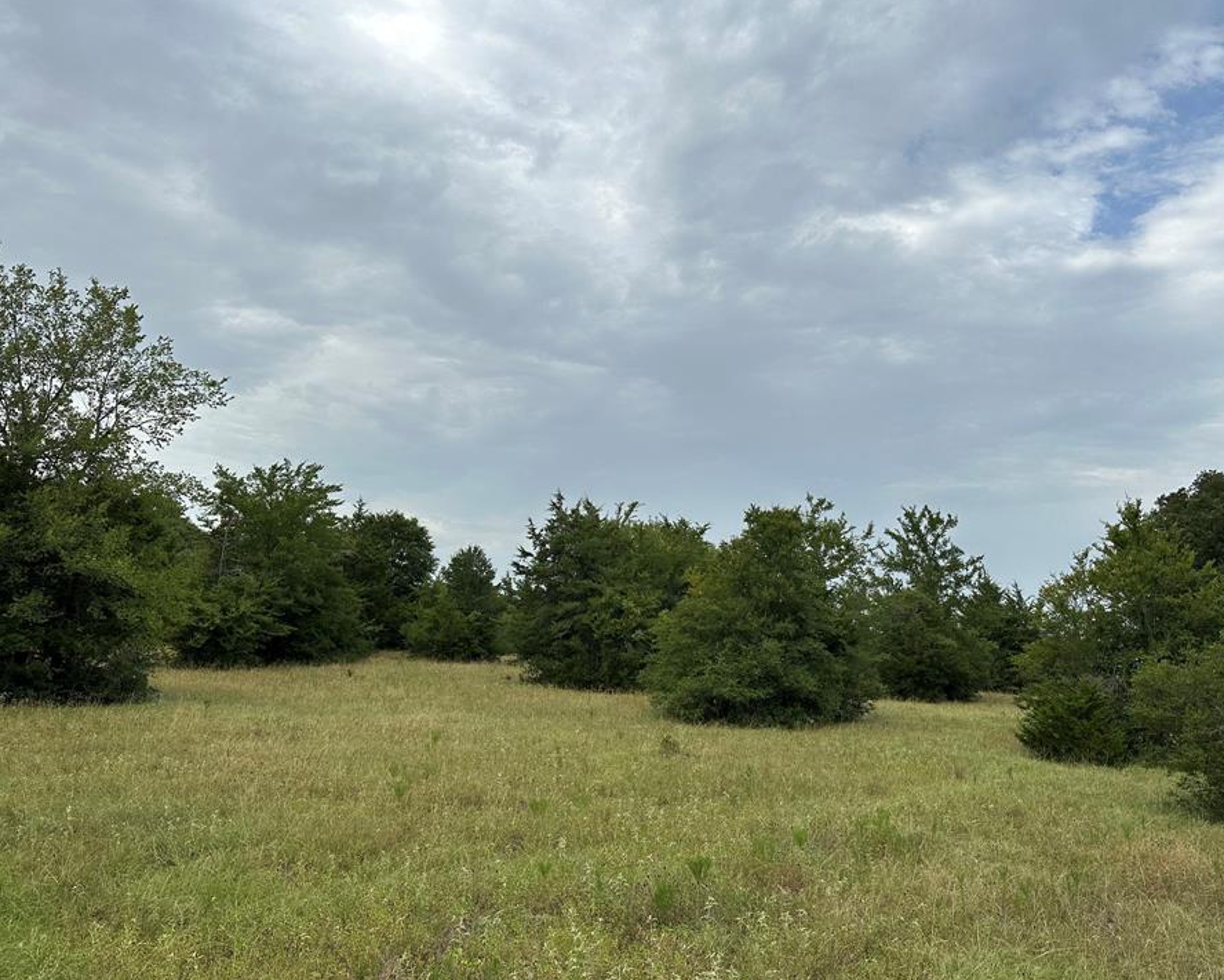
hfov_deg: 64.0
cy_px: 509
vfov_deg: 53.2
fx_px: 978
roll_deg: -3.2
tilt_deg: +9.3
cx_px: 660
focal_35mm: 27
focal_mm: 6.86
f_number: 1.78
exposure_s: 1/3155
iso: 80
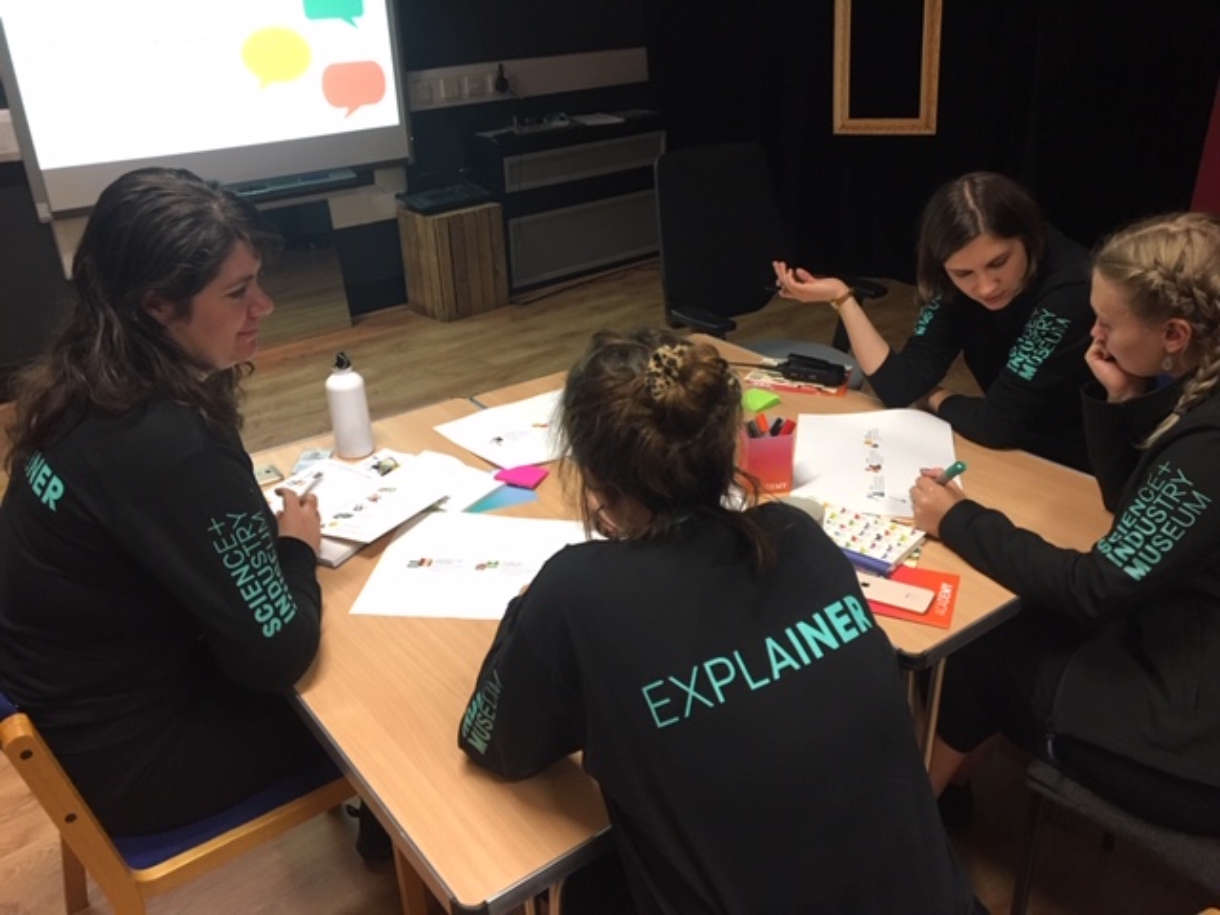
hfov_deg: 61.7
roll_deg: +2.2
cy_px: 458
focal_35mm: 29
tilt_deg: -26.0
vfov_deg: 48.2
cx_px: 610
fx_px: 1022
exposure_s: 1/33
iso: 200
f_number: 2.2
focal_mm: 4.15
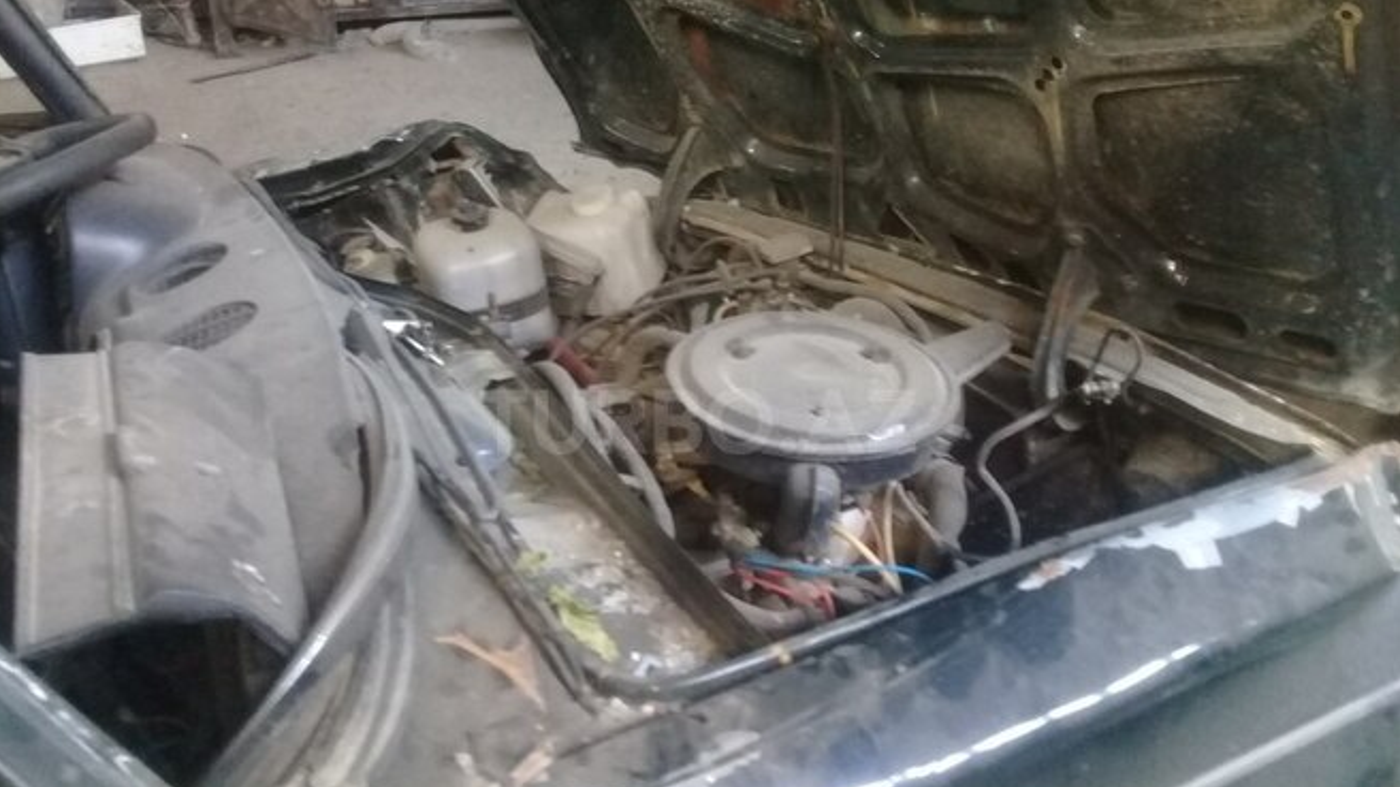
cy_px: 421
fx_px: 1262
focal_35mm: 34
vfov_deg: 34.6
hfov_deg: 58.0
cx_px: 698
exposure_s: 1/17
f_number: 2.2
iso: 400
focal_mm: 3.3
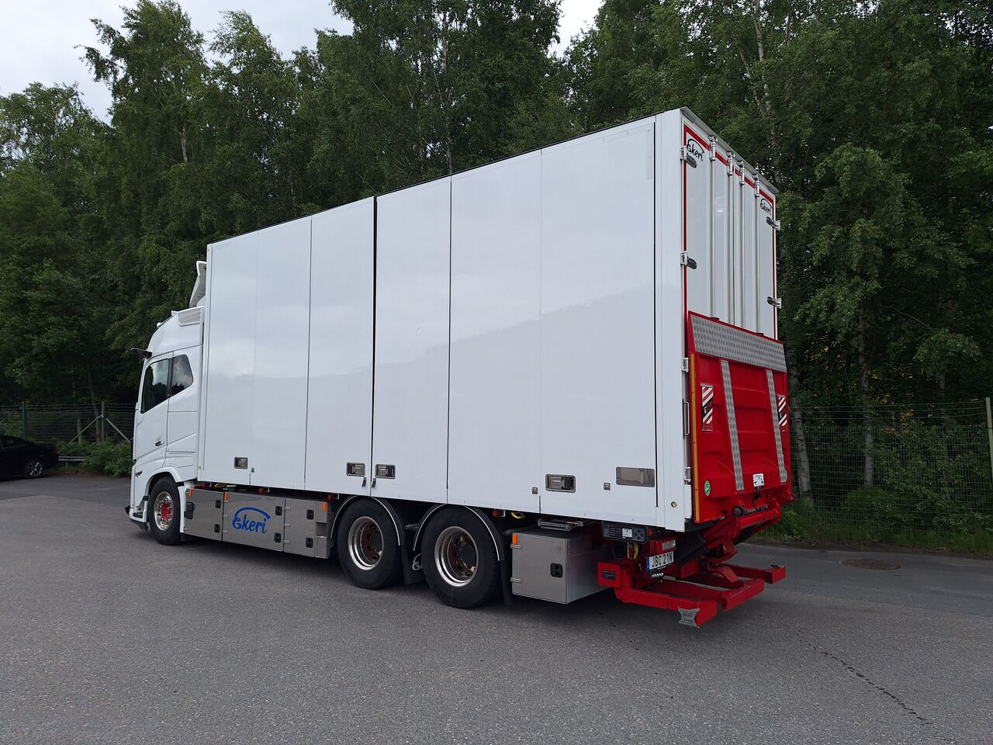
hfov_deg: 73.9
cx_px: 496
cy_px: 372
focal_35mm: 23
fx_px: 660
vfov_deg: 58.9
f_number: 1.8
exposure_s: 1/1305
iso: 40
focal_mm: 5.54
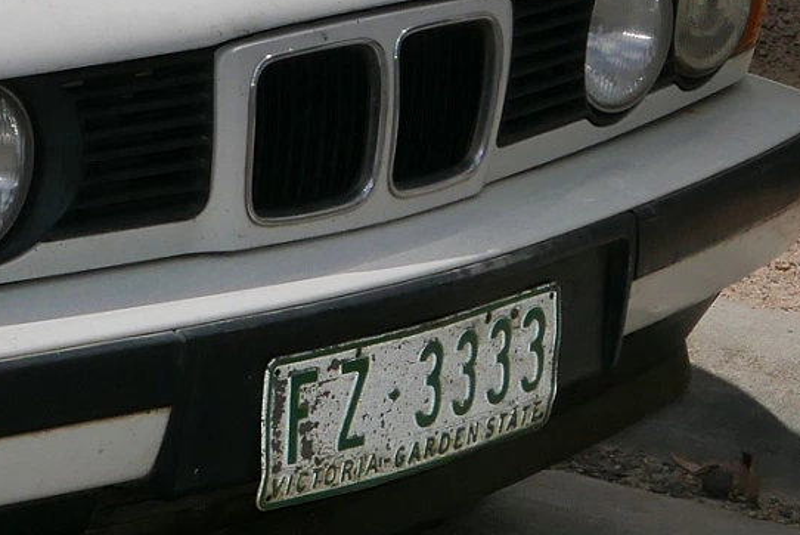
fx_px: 4736
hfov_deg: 9.1
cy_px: -98
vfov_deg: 6.4
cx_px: -722
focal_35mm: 213
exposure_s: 1/2000
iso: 200
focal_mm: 22.7
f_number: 8
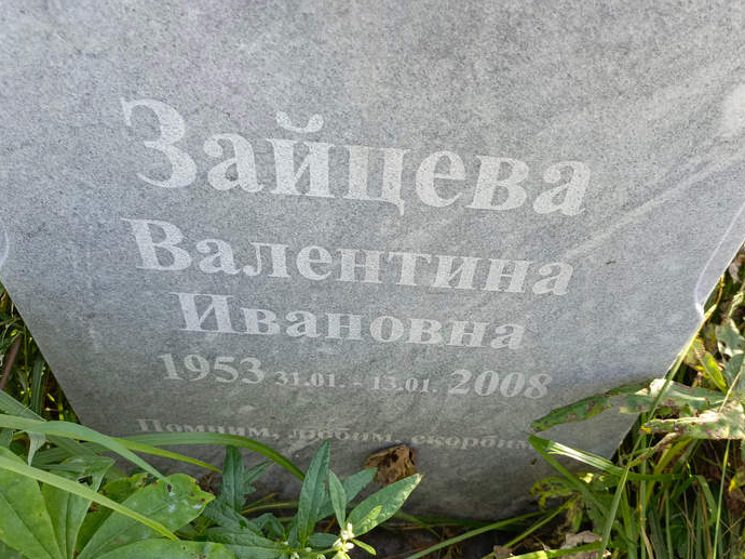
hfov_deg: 61.5
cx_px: 412
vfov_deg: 48.2
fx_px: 624
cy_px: 289
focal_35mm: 29
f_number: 1.69
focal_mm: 4.76
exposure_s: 1/111
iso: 110
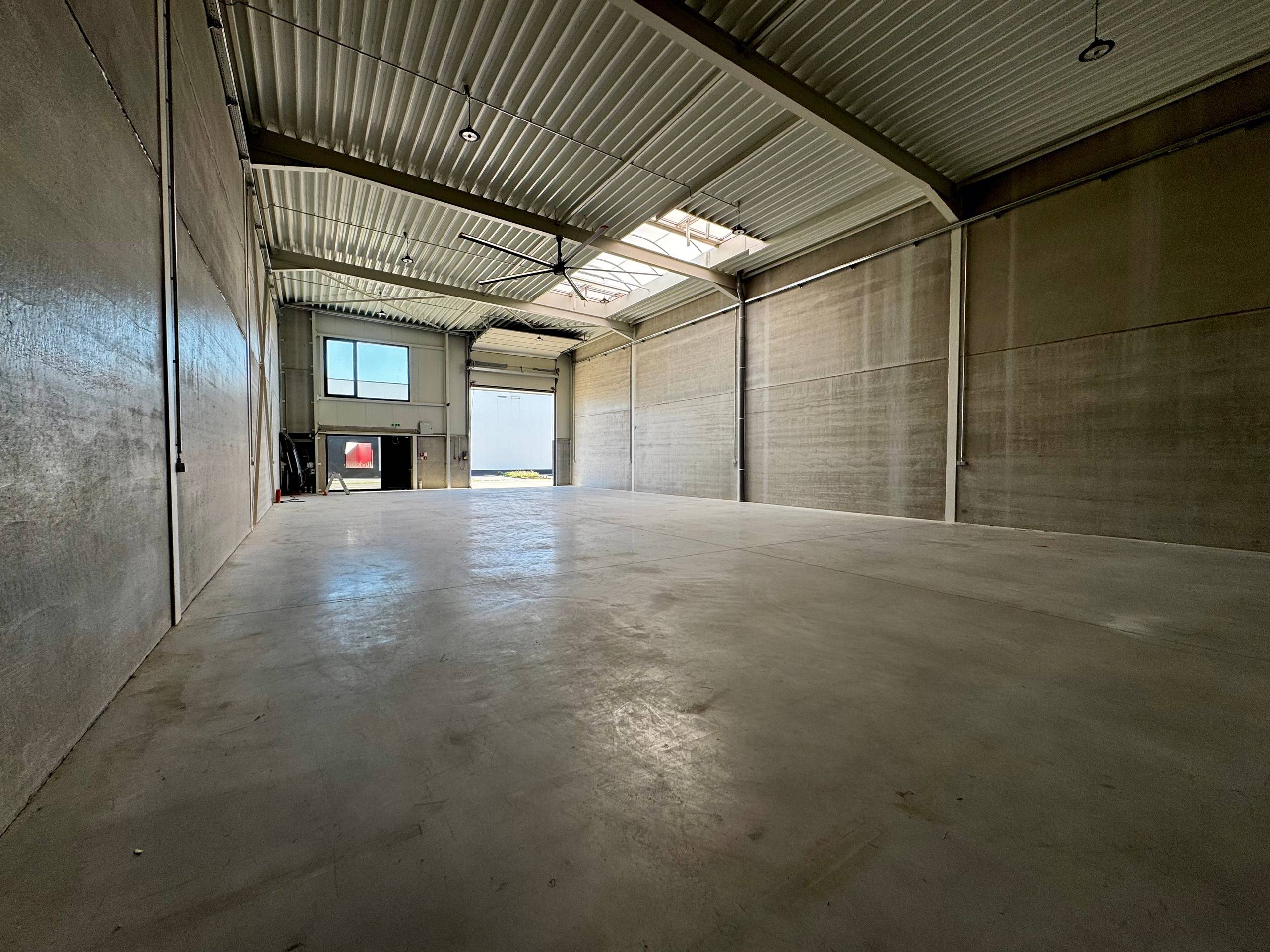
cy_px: 476
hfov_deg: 102.1
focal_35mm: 14
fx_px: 514
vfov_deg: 85.7
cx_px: 635
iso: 40
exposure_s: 1/106
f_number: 2.2
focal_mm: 2.22
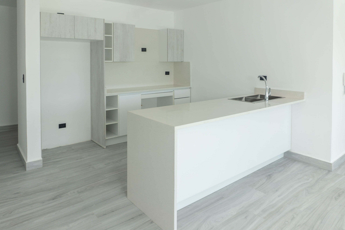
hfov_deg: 73.7
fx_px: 230
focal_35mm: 24
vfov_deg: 53.1
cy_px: 115
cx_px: 172
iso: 100
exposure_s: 1/80
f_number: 5
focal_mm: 16
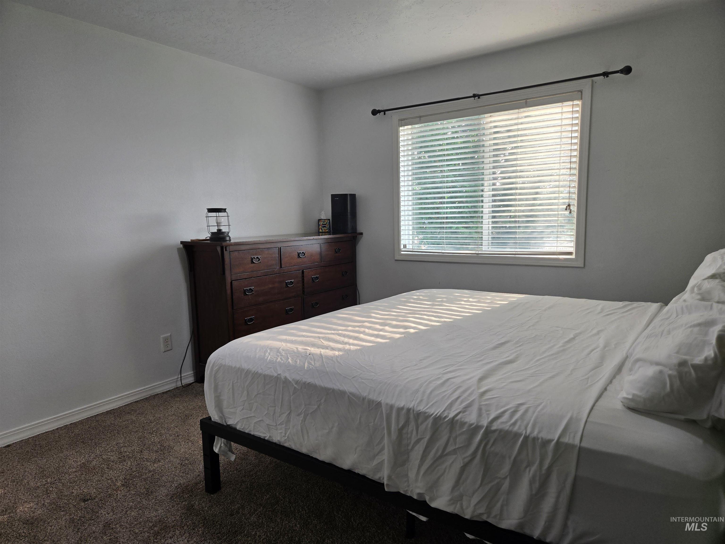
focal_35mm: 23
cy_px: 272
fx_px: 482
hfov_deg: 73.9
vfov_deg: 58.9
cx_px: 362
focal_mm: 5.4
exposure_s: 1/120
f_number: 1.8
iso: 50
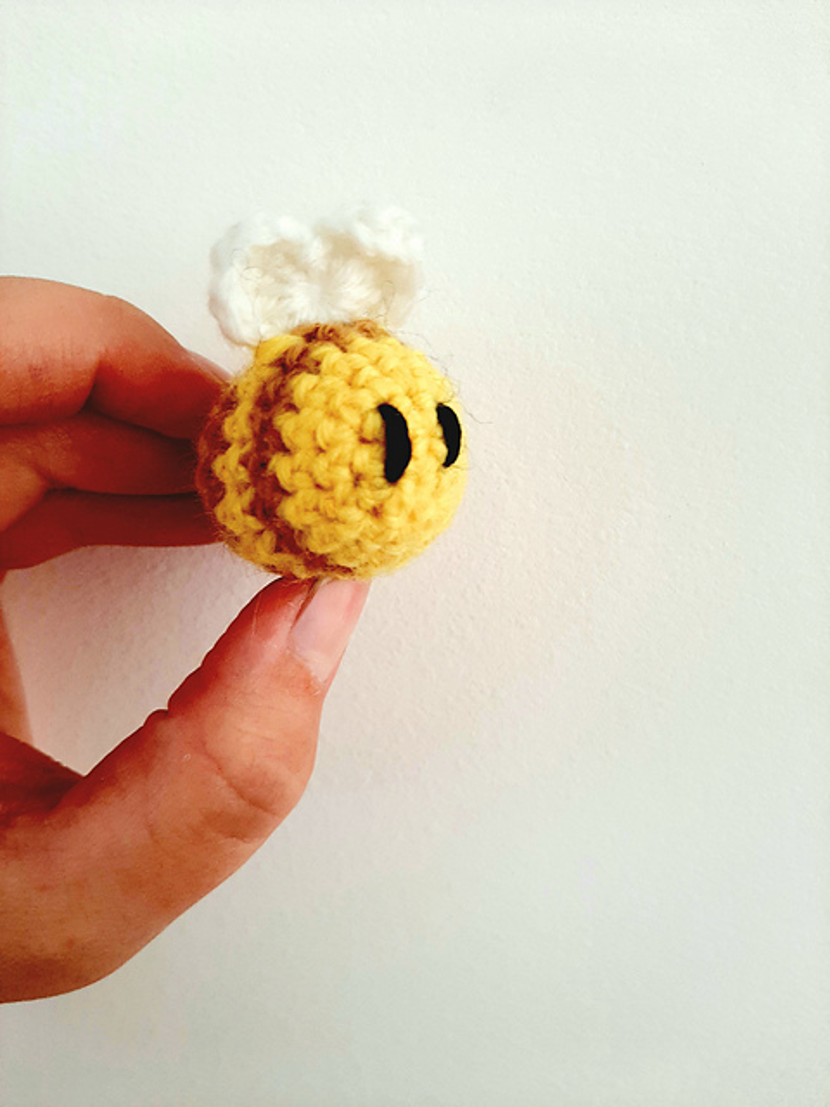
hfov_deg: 53.1
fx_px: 831
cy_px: 554
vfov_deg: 67.3
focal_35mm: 26
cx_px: 415
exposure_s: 1/50
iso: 64
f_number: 1.7
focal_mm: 3.93
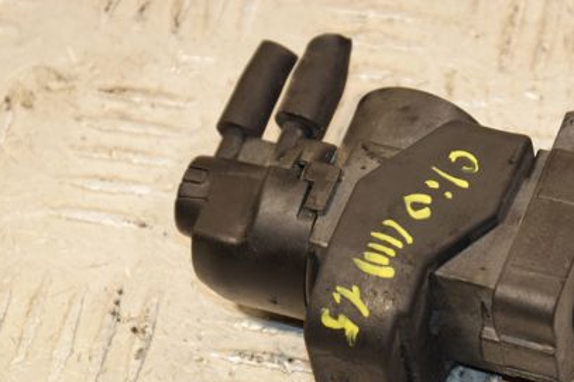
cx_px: 393
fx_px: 3949
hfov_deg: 8.3
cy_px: 199
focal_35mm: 248
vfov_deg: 5.5
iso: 800
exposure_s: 1/200
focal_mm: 105
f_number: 7.1
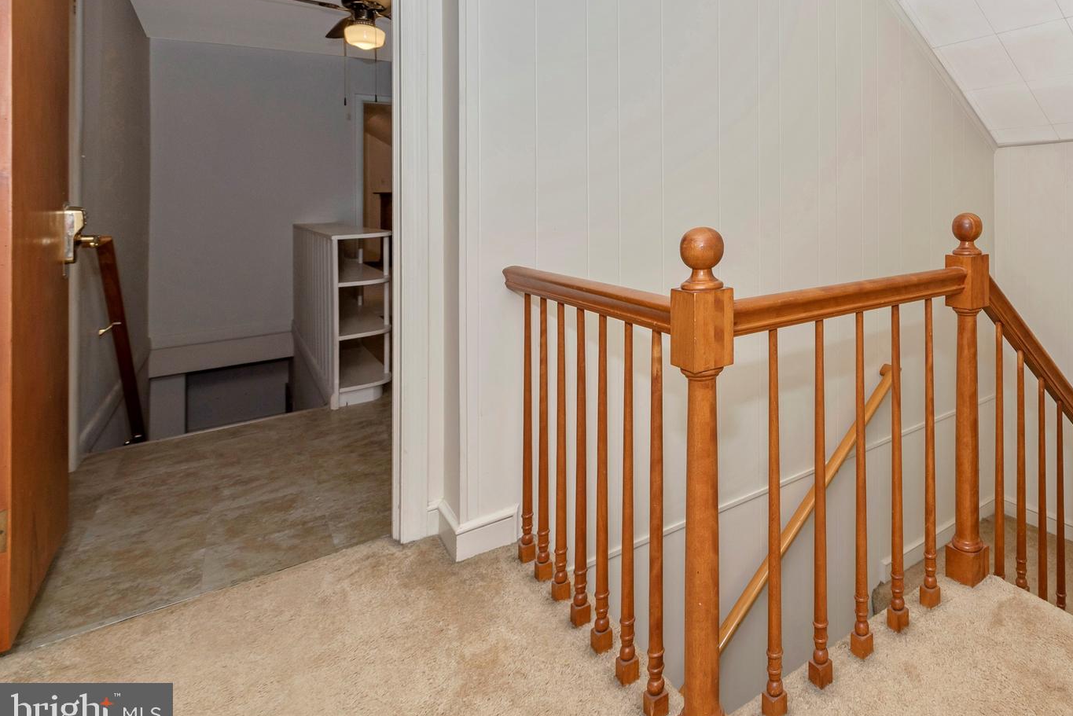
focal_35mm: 21
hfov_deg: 75.4
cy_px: 203
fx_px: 626
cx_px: 803
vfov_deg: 57.3
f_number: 9
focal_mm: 14
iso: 200
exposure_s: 1/60
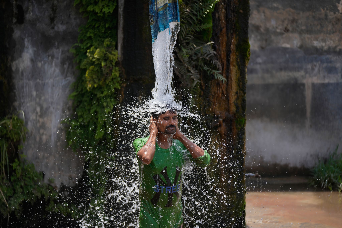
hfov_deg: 15.5
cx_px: 171
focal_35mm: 132
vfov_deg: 10.4
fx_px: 1254
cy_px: 114
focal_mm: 132
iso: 160
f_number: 2.8
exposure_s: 1/2000
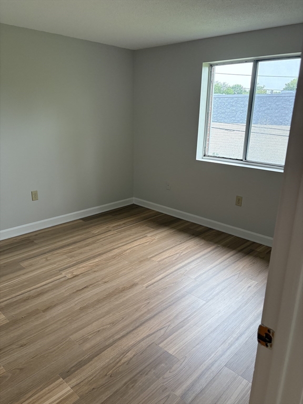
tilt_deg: -15.6
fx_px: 303
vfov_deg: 67.3
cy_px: 202
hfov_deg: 53.1
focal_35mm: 26
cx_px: 152
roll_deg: -2.0
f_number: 1.6
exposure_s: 1/60
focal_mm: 5.96
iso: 160
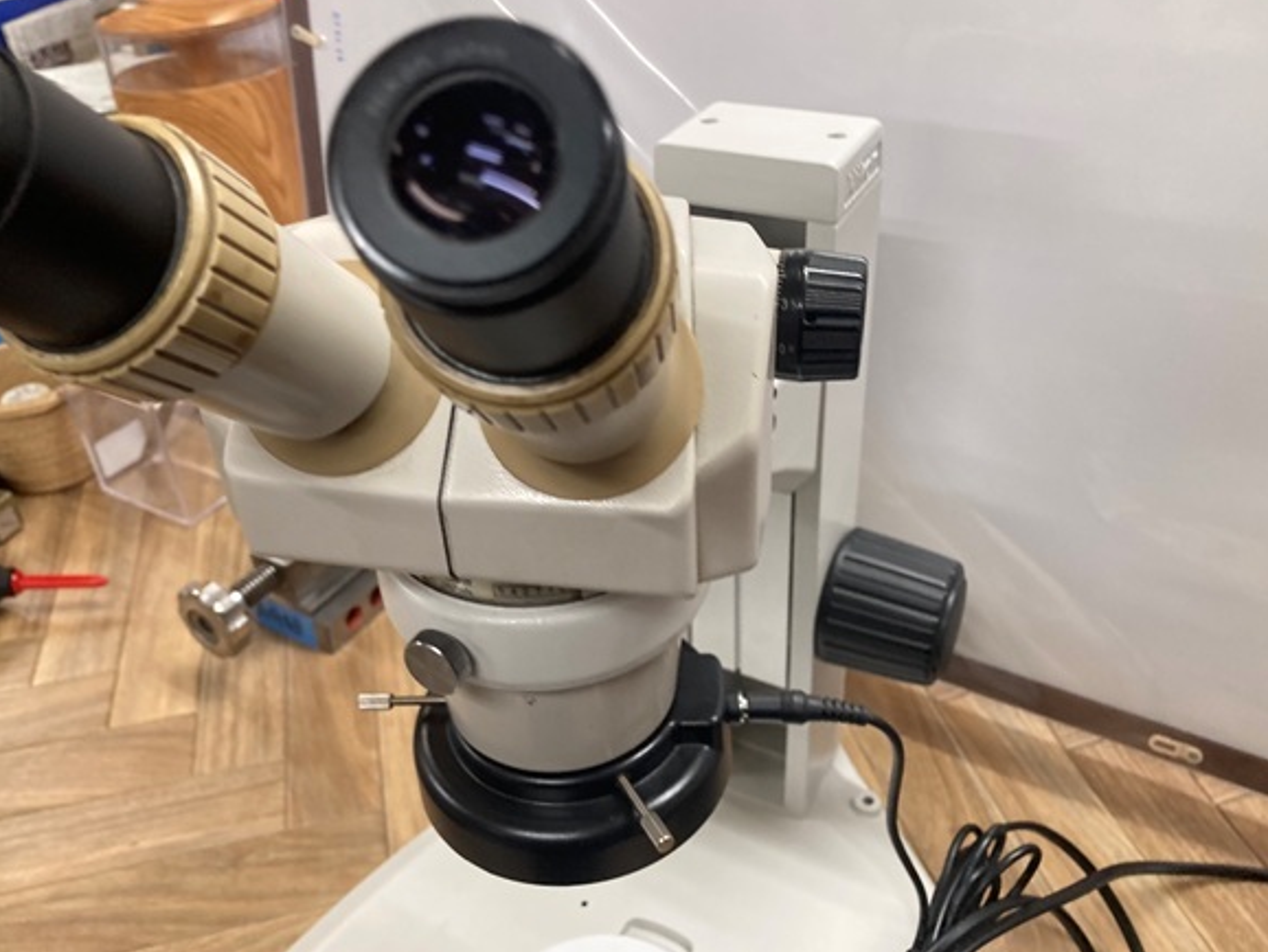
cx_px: 627
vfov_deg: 45.5
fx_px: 1136
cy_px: 461
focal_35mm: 31
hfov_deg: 58.3
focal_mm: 3.99
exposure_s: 1/60
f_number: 1.8
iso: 100
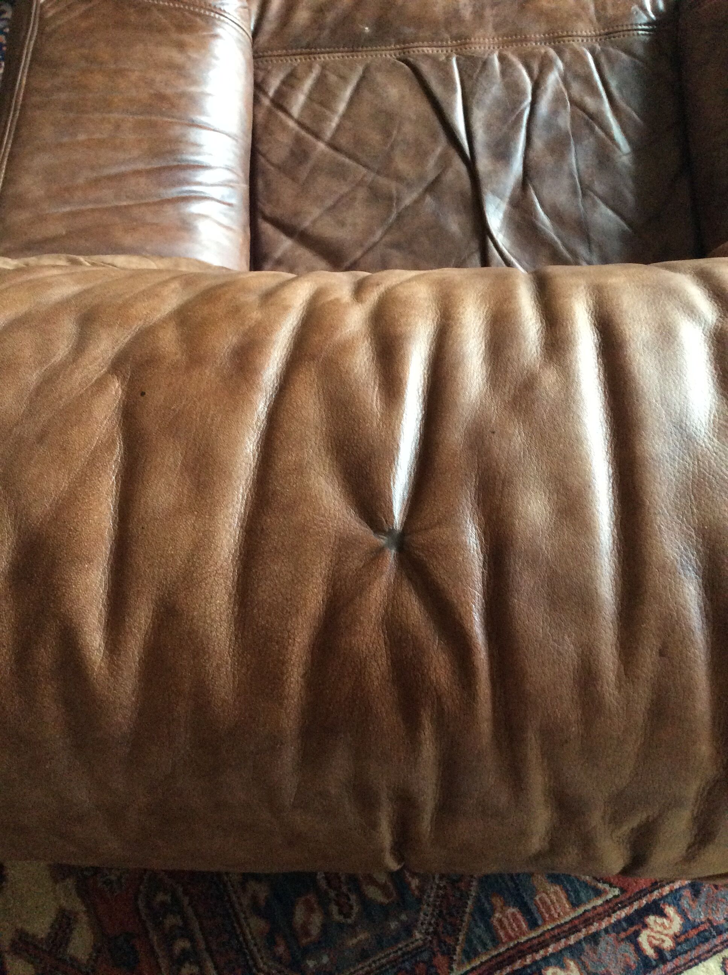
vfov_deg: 56.9
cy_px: 488
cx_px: 364
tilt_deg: -67.5
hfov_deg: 44.1
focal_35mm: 32
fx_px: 900
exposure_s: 1/25
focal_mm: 3.3
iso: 250
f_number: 2.4
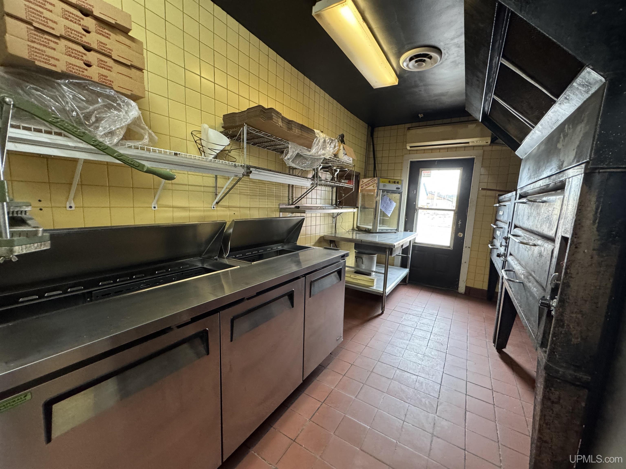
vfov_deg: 85.7
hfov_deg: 102.1
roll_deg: -2.5
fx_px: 253
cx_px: 313
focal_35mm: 14
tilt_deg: -7.0
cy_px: 234
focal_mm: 2.22
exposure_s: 1/60
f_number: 2.2
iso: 400
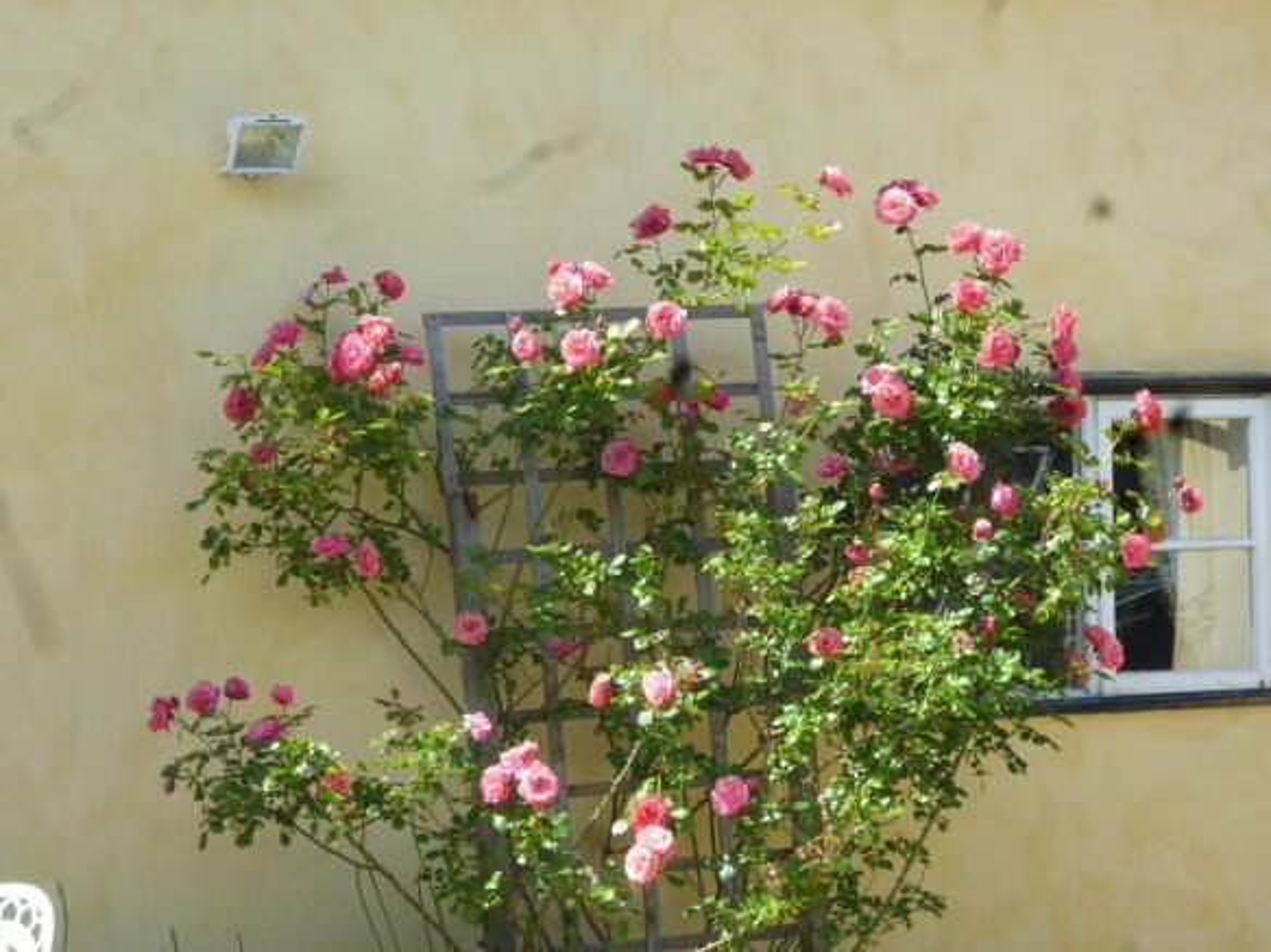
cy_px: 476
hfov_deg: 17.6
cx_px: 636
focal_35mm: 112
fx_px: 4111
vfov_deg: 13.2
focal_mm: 20
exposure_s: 1/125
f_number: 6.5
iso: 160
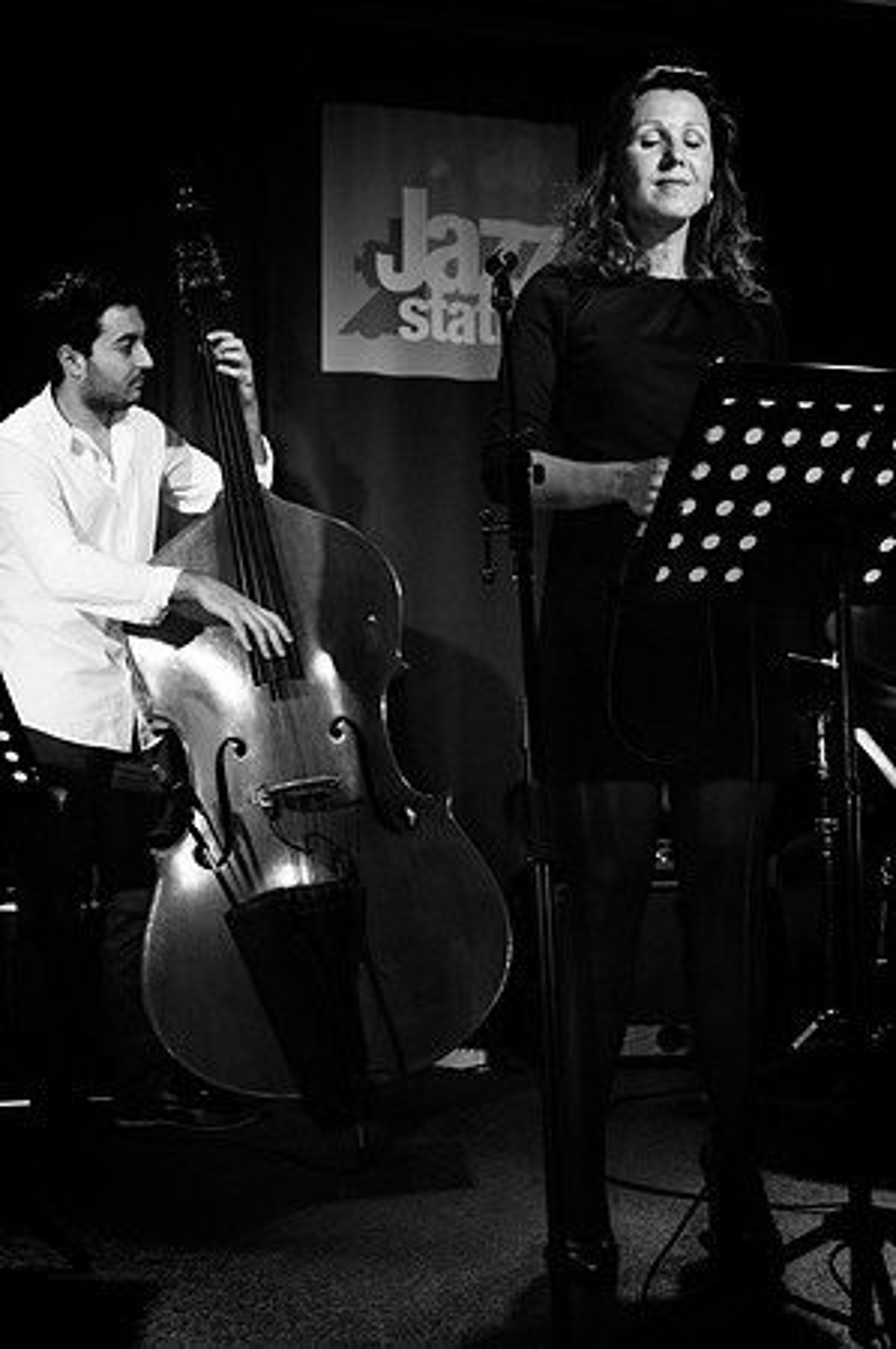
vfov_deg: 53.2
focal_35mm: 36
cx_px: 448
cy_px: 674
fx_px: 1347
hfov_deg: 36.8
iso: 1000
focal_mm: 24
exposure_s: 1/80
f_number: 2.8
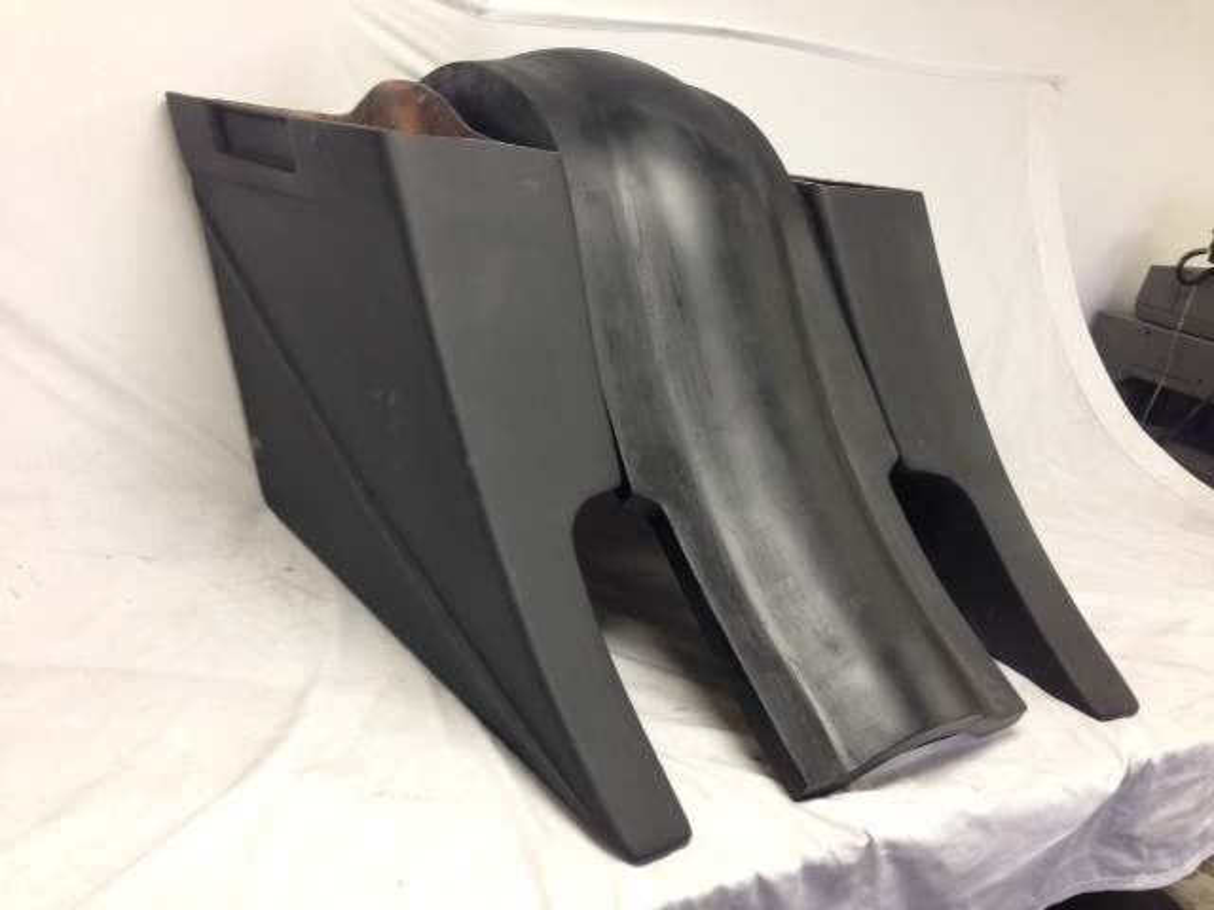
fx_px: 1157
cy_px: 455
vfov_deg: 42.9
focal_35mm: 33
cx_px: 607
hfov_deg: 55.4
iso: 80
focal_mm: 4.13
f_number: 2.4
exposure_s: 1/20
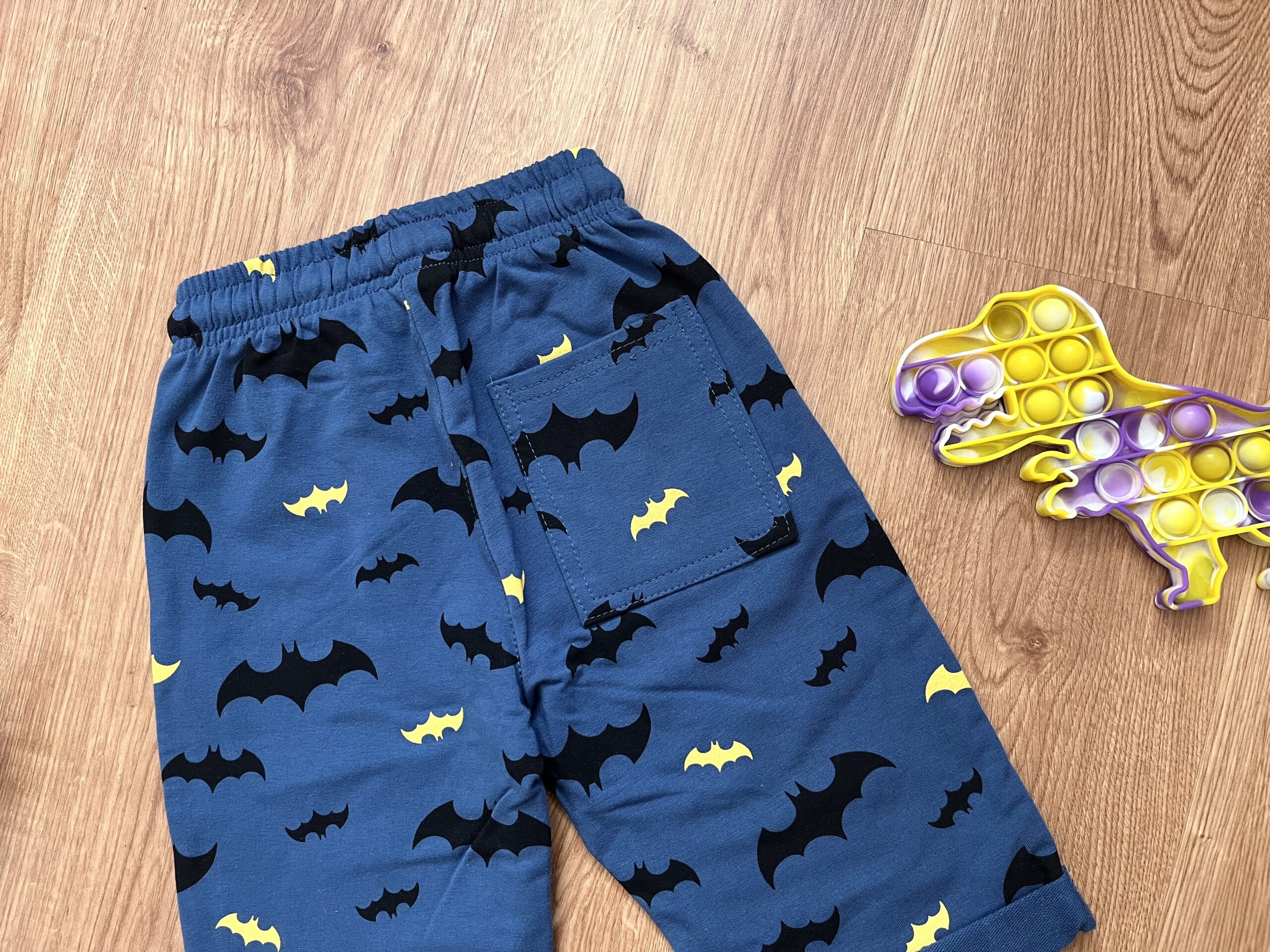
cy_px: 476
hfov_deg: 67.3
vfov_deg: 53.1
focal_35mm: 26
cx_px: 635
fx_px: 954
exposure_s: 1/60
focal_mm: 5.1
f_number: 1.6
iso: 160
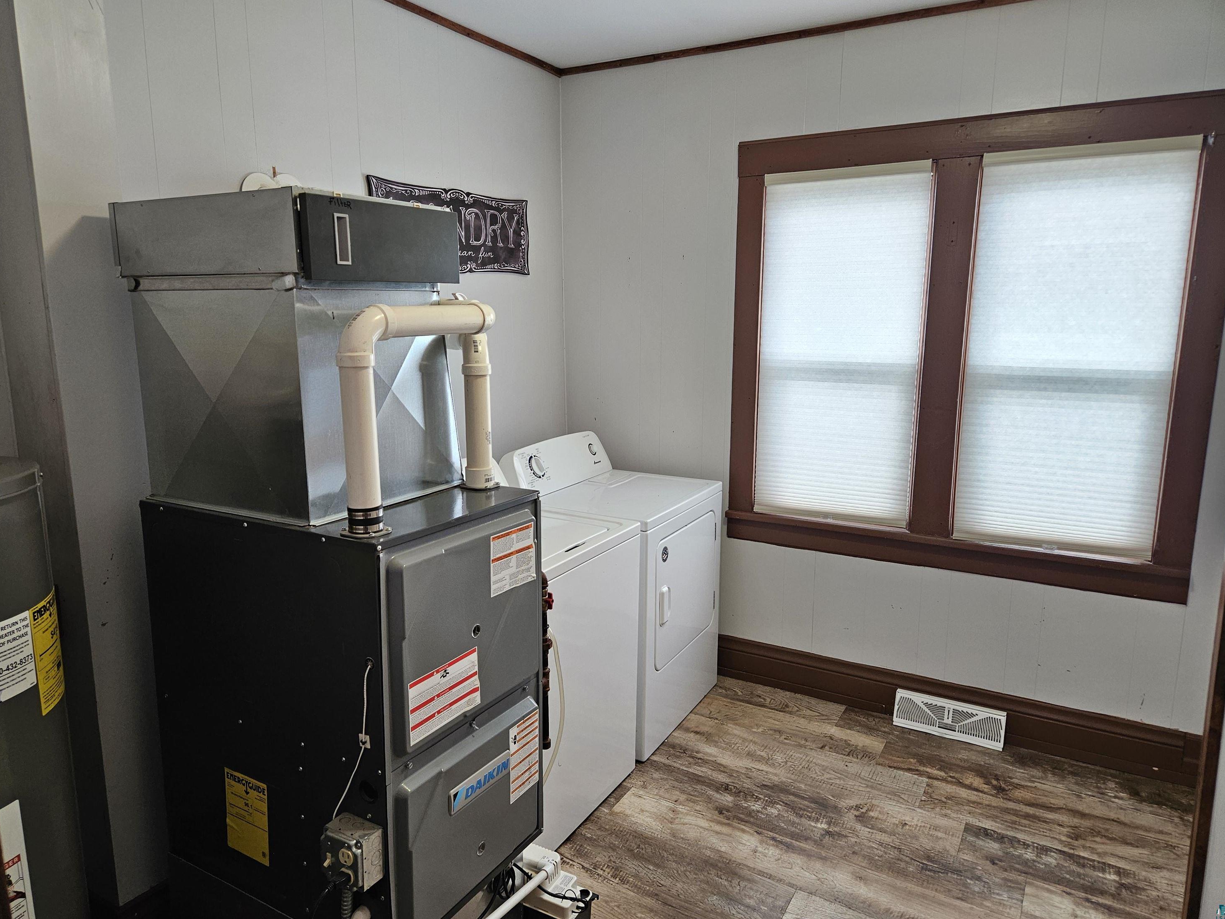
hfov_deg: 71.6
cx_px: 595
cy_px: 446
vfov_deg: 56.8
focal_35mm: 24
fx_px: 849
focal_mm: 5.4
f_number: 1.8
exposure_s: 1/120
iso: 125
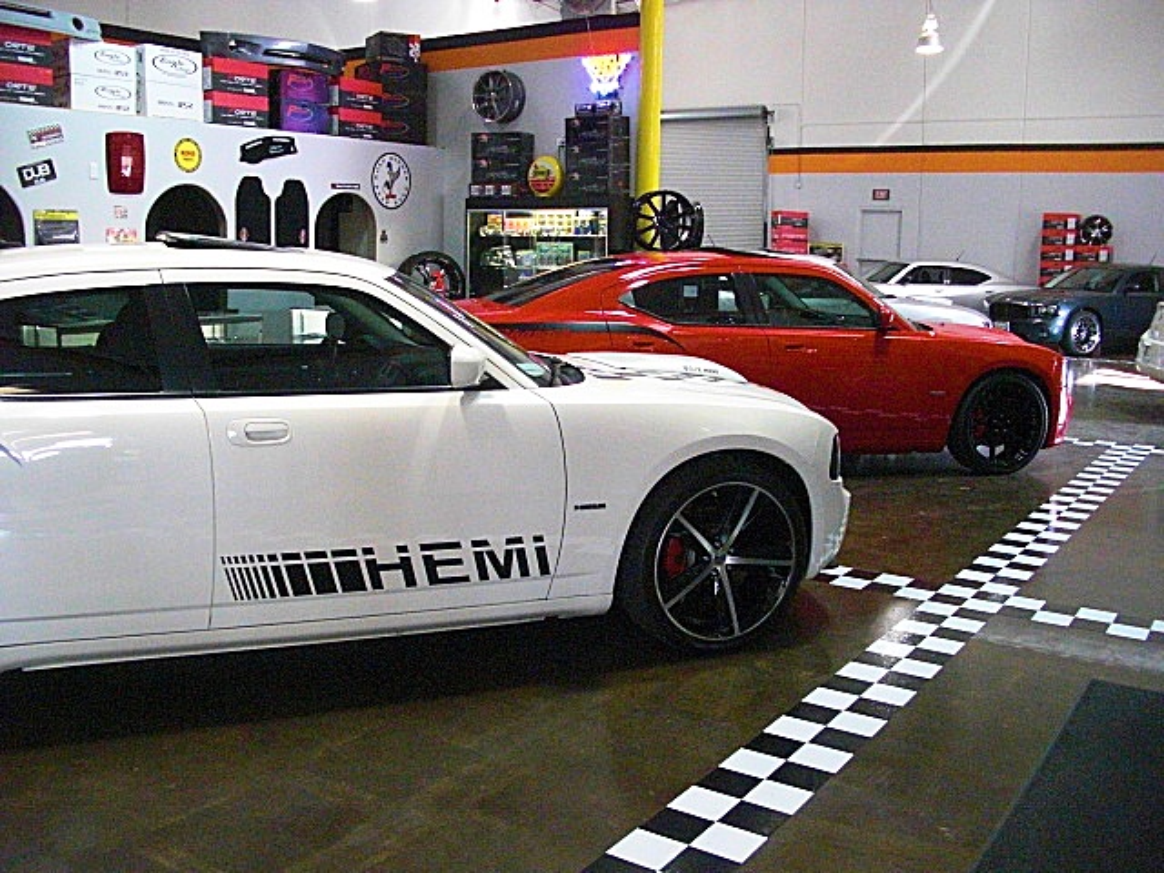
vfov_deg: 39.7
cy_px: 436
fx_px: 1211
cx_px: 582
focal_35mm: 36
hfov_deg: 51.4
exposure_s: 1/125
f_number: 2.8
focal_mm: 6.3
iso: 800
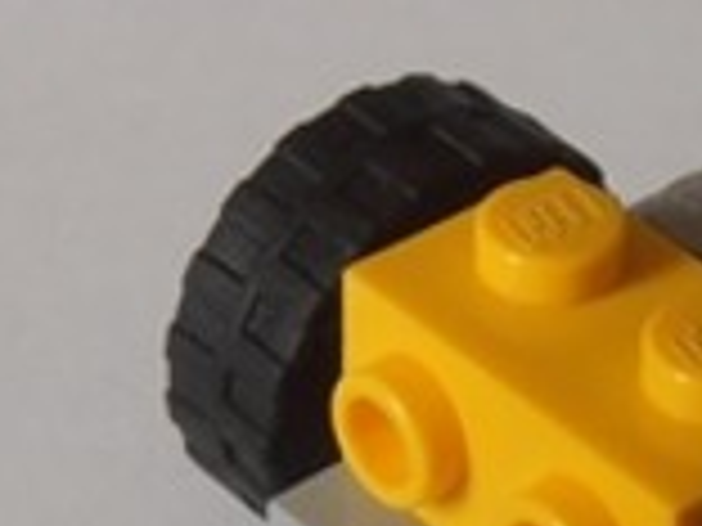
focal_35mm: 213
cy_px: 605
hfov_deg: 9.3
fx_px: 4320
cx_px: 504
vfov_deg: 6.9
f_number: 3.9
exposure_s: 1/30
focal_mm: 6.61
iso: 125
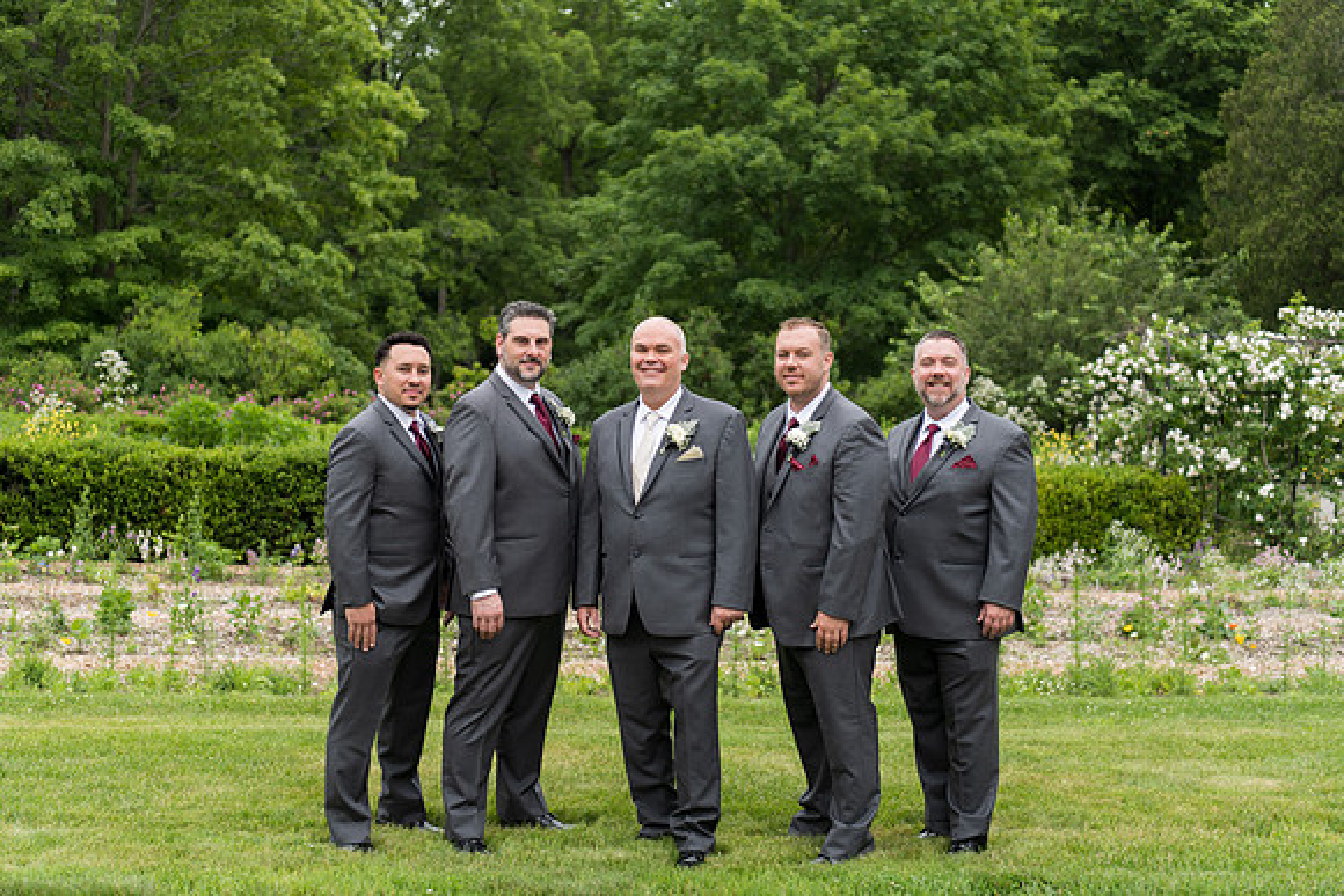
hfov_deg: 39.6
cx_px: 672
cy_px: 448
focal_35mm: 50
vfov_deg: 27.0
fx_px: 1867
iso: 64
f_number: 2.8
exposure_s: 1/320
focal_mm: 50
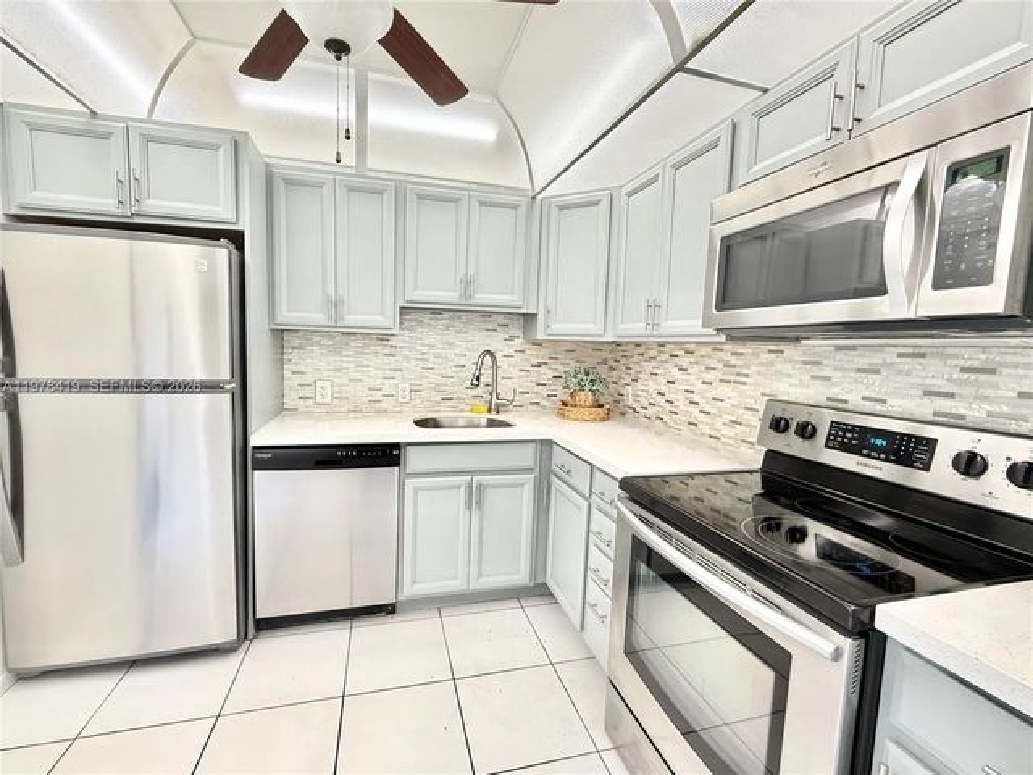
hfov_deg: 102.1
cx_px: 516
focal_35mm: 14
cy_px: 388
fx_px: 418
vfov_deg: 85.7
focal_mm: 2.22
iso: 320
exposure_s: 1/120
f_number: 2.2
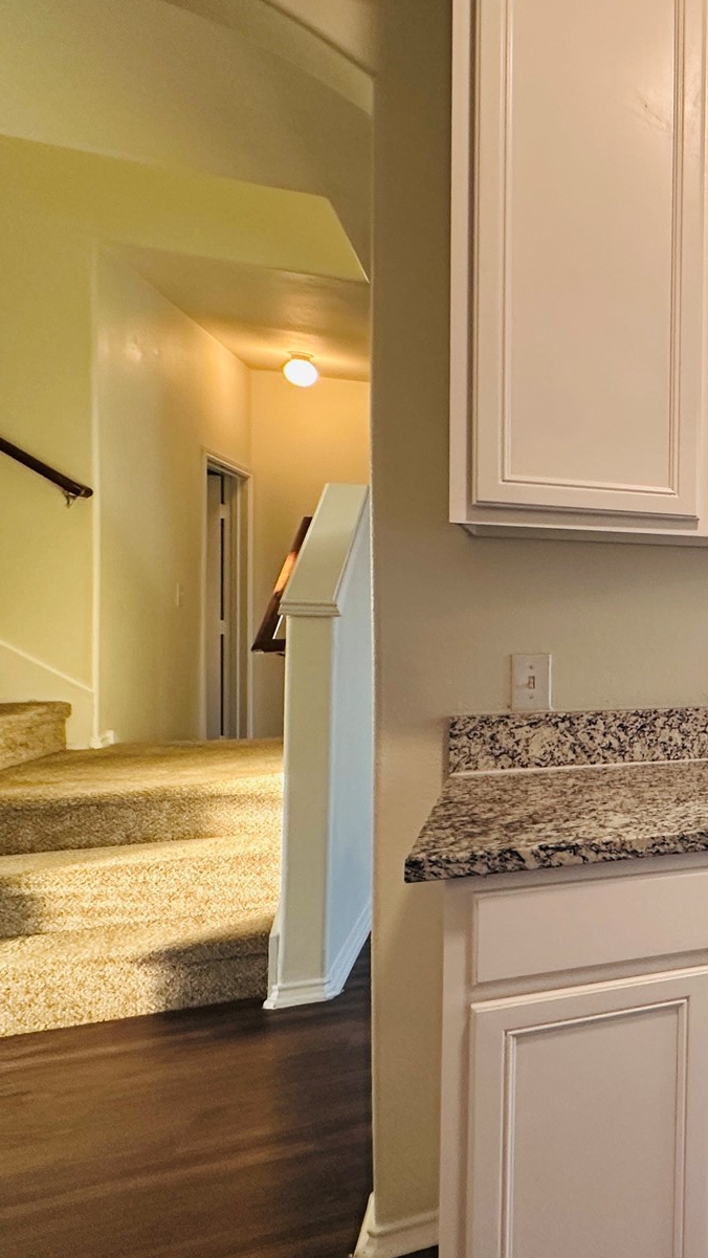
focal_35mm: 26
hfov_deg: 30.7
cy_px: 627
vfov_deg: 71.9
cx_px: 993
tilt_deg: -1.4
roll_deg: -0.7
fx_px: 867
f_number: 2.2
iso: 160
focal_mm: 2.22
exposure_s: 1/60
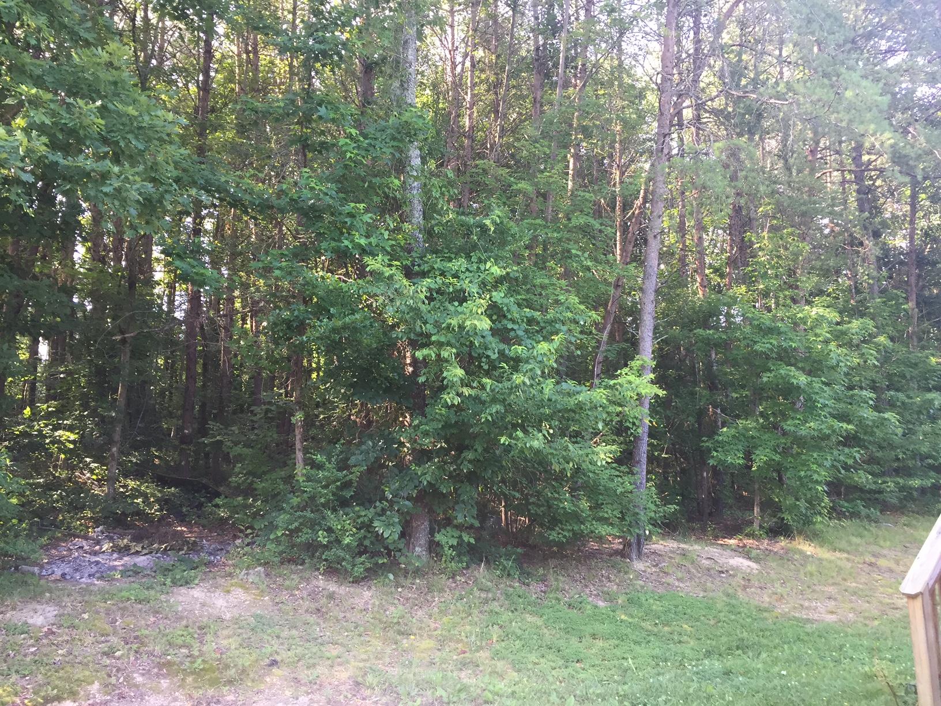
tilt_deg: +10.3
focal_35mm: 29
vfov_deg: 48.2
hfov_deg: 61.7
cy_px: 353
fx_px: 788
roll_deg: +0.0
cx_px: 470
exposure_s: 1/40
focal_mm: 4.15
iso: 40
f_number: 2.2
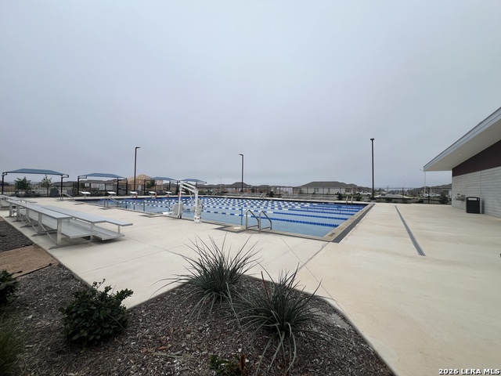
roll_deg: -0.9
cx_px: 250
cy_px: 188
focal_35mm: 13
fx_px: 188
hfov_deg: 106.2
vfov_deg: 89.9
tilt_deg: -0.3
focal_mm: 1.57
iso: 32
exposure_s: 1/339
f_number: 1.8
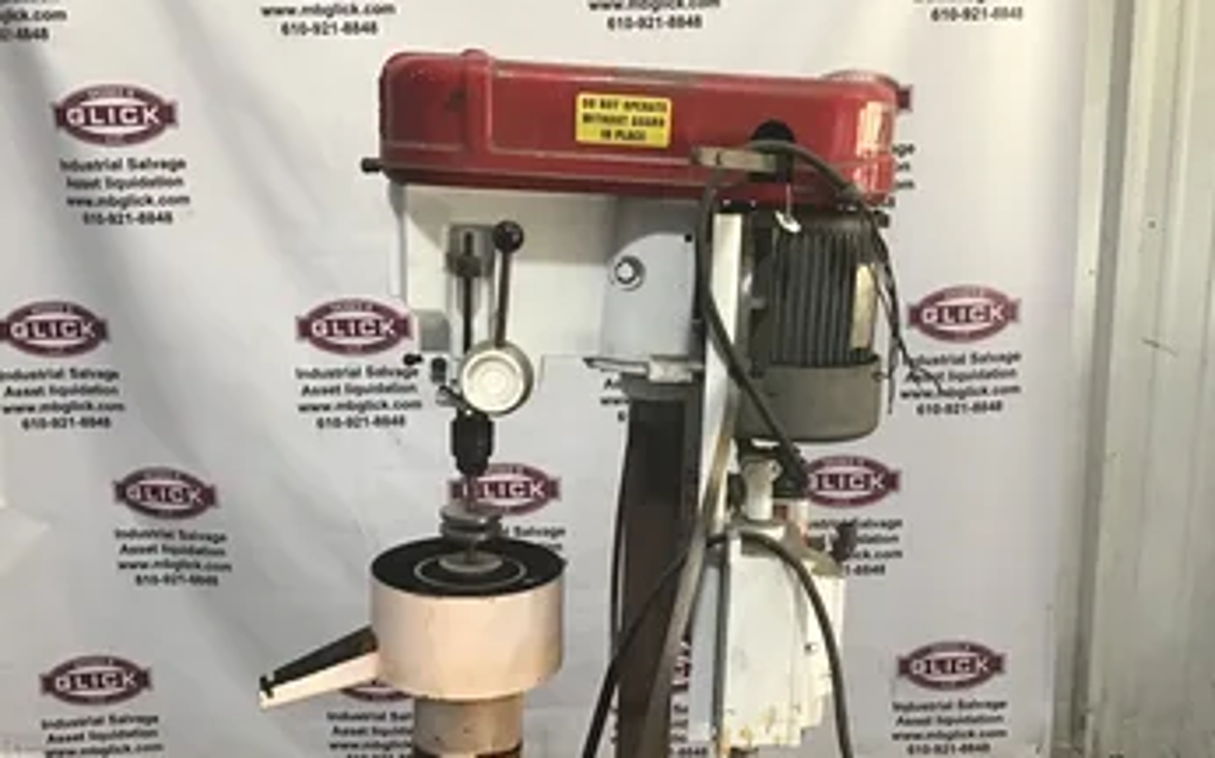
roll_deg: -0.7
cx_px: 646
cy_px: 428
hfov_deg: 51.5
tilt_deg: -14.9
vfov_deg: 33.5
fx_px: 1258
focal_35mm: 38
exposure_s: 1/30
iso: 125
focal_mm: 3.3
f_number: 2.4
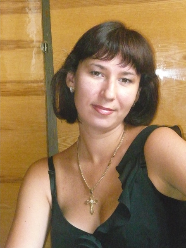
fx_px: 537
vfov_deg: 26.0
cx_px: 93
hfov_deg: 19.6
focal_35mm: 75
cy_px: 124
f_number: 4.1
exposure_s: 1/50
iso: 1600
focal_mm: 12.3
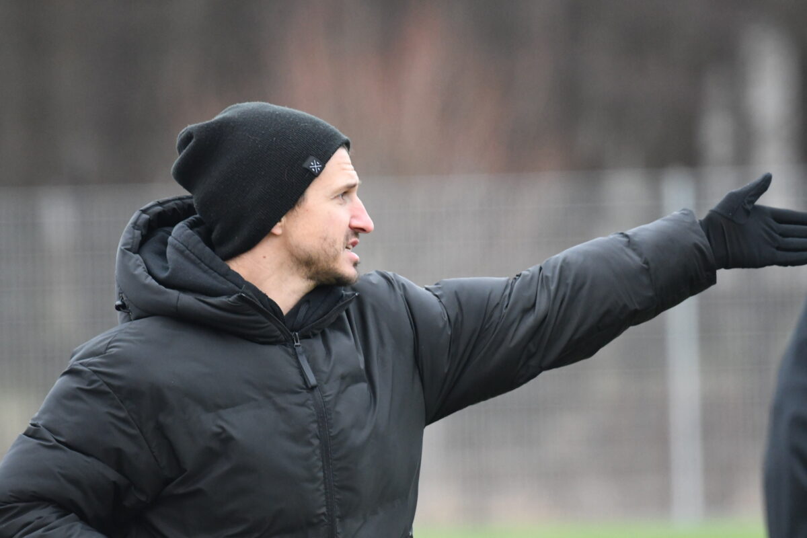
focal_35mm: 600
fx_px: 13449
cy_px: 269
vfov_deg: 2.3
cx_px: 404
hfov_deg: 3.4
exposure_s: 1/500
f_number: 5.6
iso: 2800
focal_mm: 400
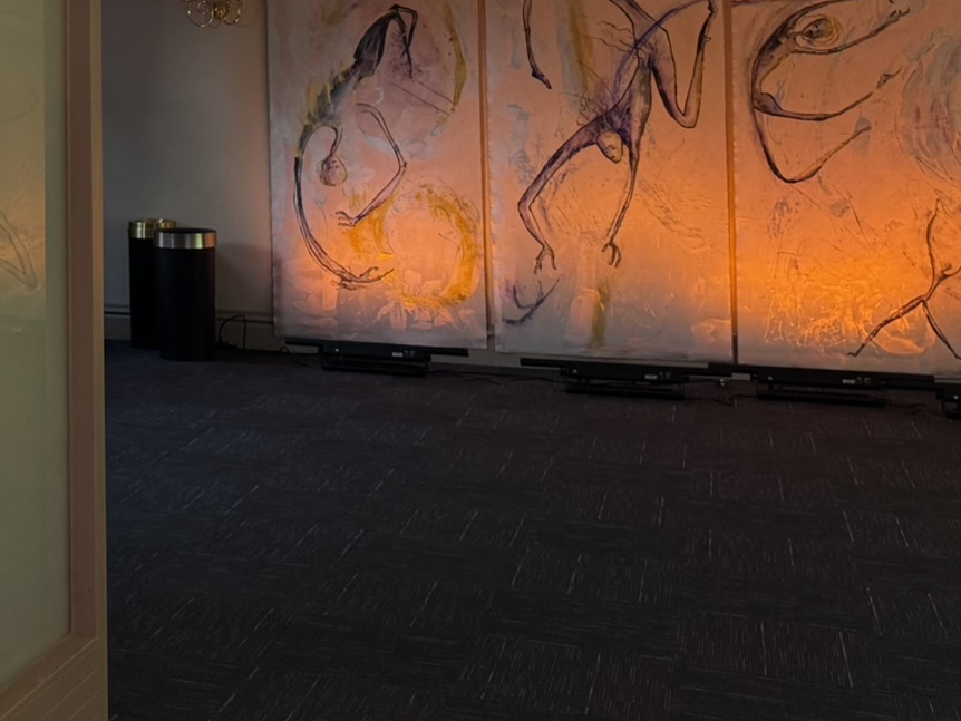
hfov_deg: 30.9
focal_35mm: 57
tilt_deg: +2.1
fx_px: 1583
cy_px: 48
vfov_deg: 24.8
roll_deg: -0.2
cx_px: -36
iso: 160
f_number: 1.78
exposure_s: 1/120
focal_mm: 6.76
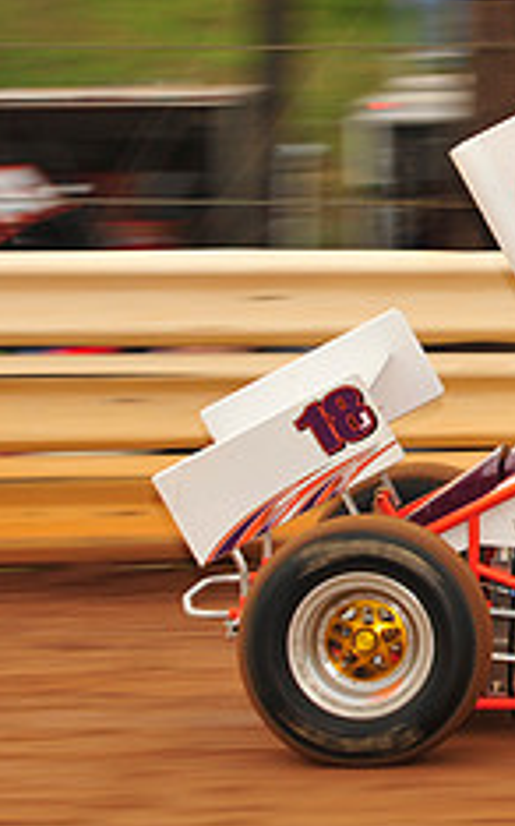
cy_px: 325
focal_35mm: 392
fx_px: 8814
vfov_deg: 5.4
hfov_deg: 3.3
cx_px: 875
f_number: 8
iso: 500
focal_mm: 155
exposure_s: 1/320
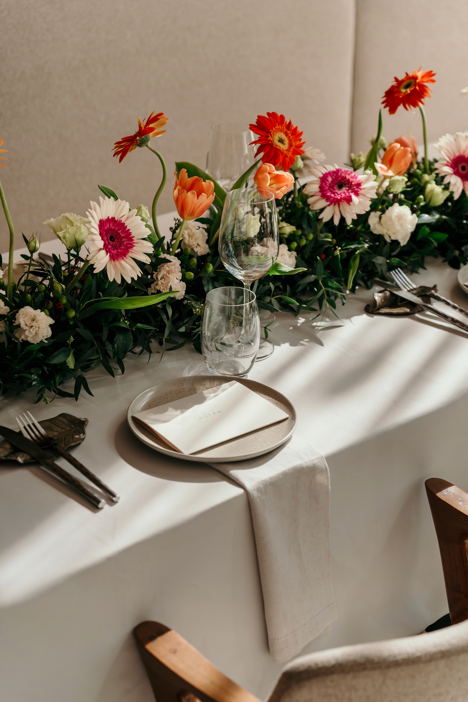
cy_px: 351
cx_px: 234
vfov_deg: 29.7
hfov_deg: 20.0
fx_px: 1326
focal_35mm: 68
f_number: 4
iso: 320
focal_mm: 68
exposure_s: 1/800
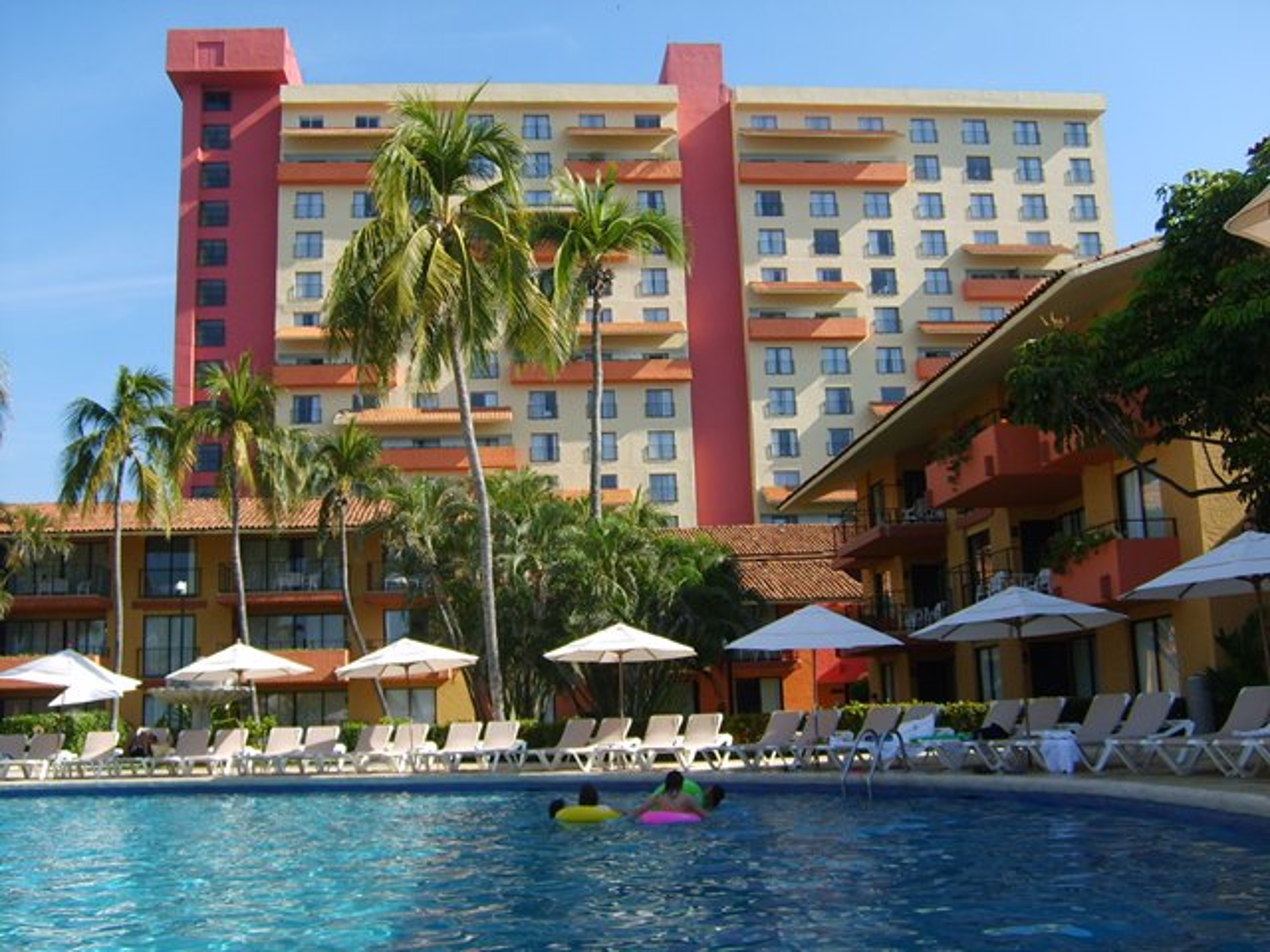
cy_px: 476
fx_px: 1284
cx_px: 635
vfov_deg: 40.7
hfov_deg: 52.6
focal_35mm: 35
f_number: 2.8
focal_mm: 5.8
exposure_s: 1/750
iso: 50
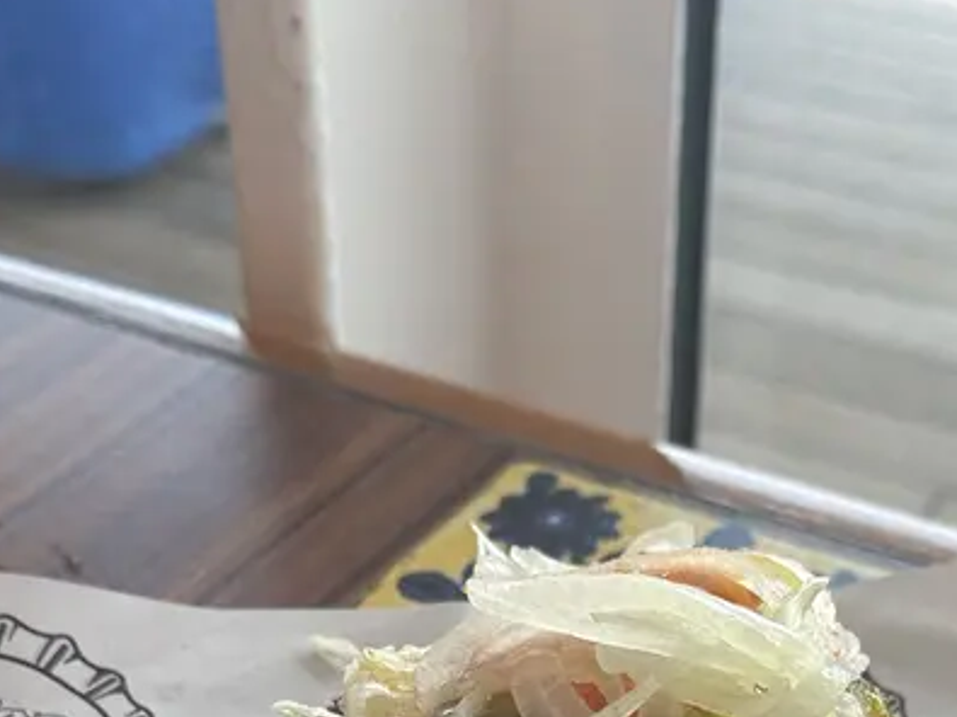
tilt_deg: -44.3
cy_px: 1005
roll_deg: -0.5
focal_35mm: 73
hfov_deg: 26.6
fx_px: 2018
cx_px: 589
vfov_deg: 18.4
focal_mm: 6.86
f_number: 1.78
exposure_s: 1/264
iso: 80
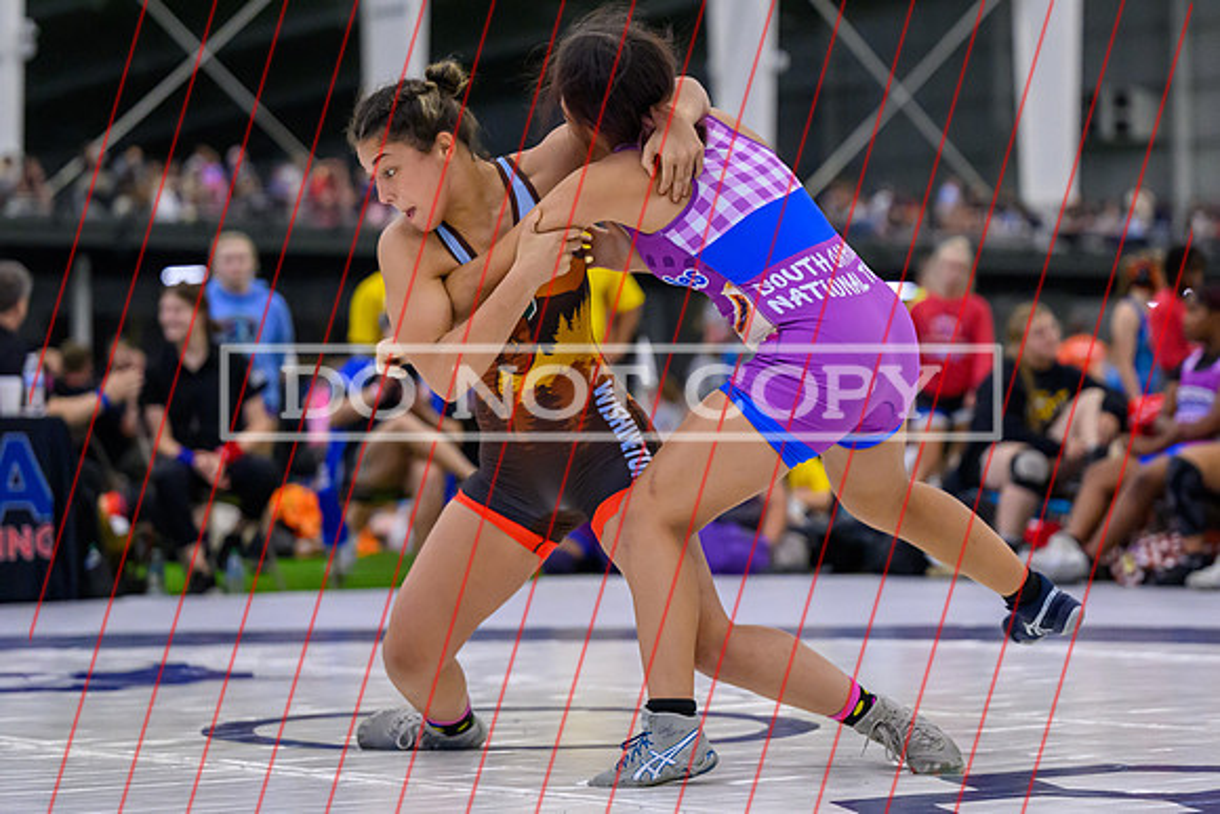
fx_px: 4141
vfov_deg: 11.2
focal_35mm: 122
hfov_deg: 16.7
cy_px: 349
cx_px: 776
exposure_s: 1/800
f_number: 2.8
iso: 6400
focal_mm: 91
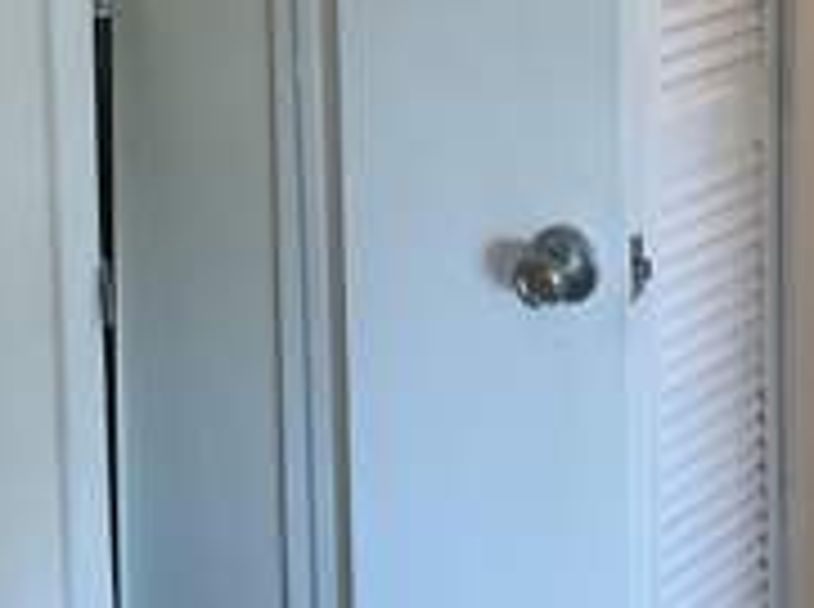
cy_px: -169
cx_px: 409
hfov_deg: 25.4
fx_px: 1807
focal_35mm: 77
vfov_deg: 17.9
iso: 80
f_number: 1.8
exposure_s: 1/60
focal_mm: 3
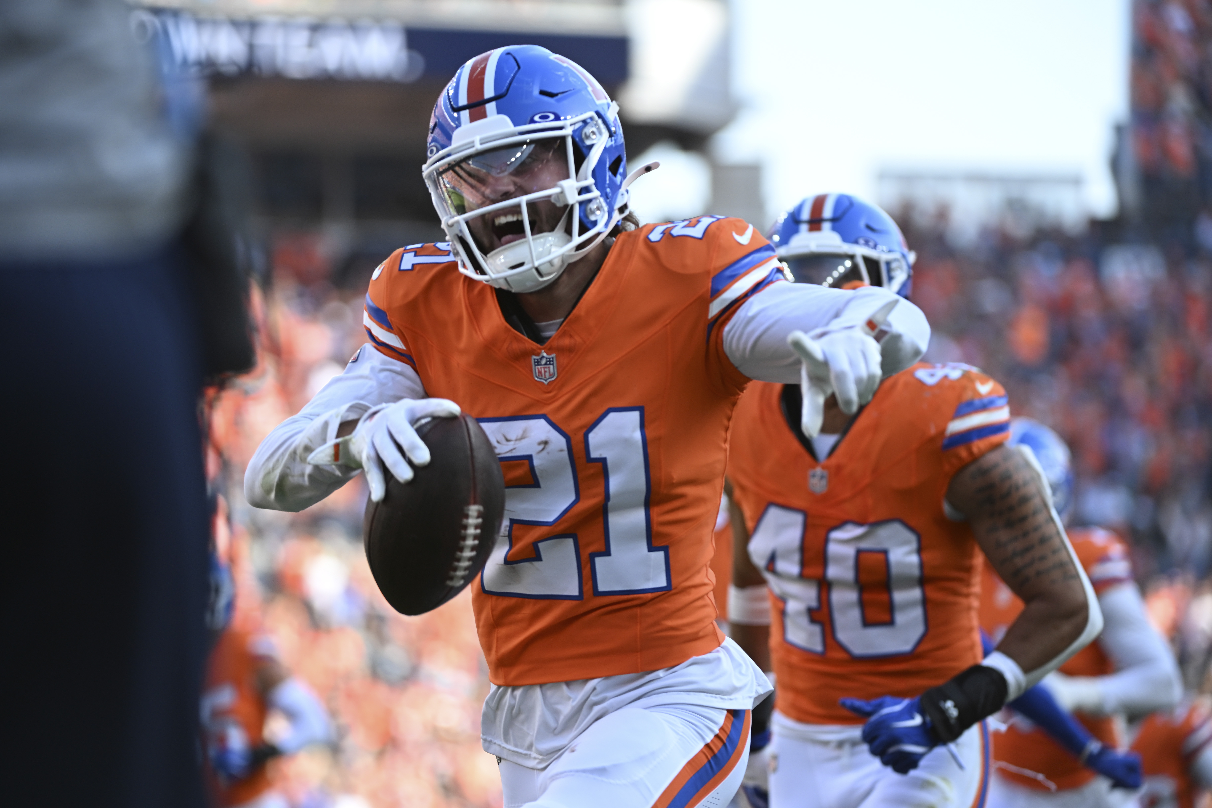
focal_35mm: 210
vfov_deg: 6.5
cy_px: 404
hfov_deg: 9.8
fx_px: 7069
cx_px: 606
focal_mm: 210
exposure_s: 1/1000
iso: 640
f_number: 4
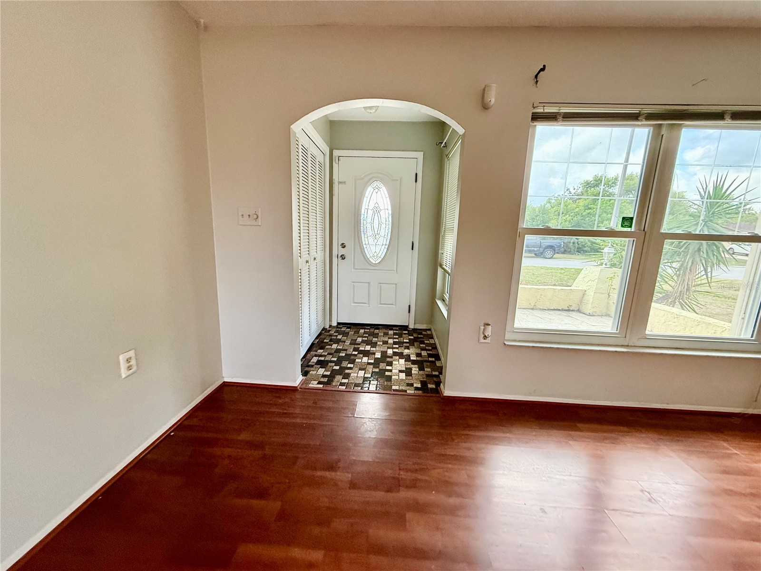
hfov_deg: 102.1
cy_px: 286
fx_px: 308
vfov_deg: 85.7
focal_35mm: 14
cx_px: 380
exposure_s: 1/120
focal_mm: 2.22
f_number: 2.2
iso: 250
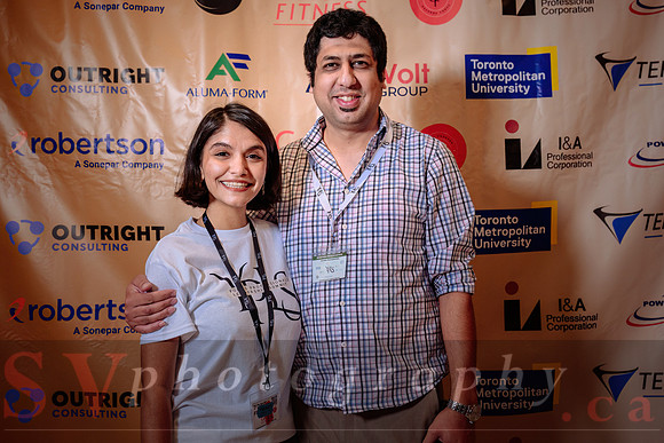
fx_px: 743
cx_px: 352
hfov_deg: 48.1
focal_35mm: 40
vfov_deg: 33.2
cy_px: 208
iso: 640
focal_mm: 38
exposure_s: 1/200
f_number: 4
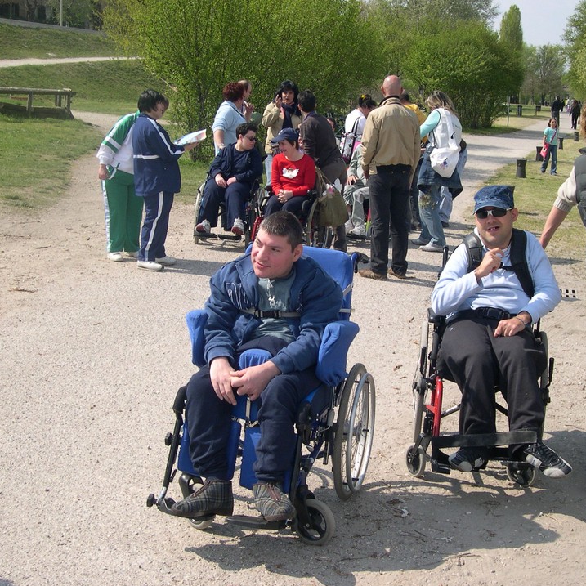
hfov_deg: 32.2
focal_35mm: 53
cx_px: 314
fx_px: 1015
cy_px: 288
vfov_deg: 32.2
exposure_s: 1/159
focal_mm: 9
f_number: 8
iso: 100
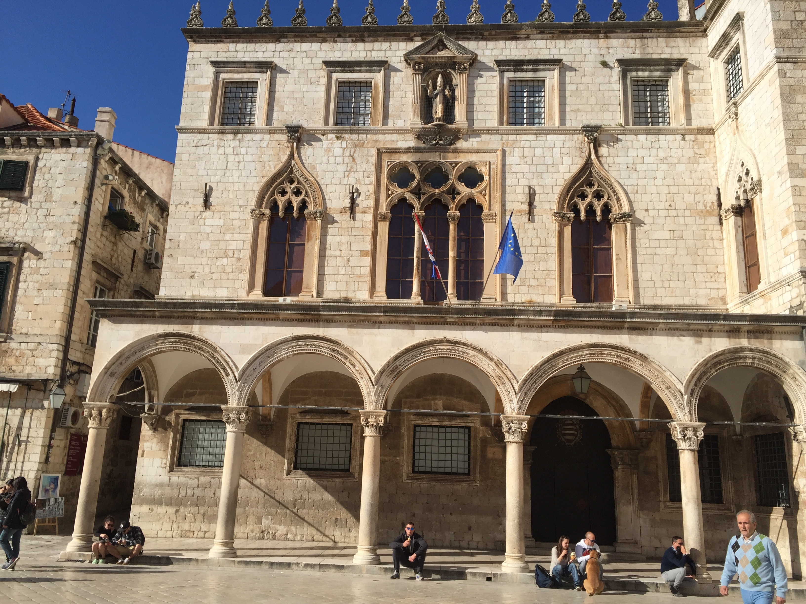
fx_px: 675
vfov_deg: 48.2
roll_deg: -2.9
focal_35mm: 29
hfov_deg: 61.7
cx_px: 403
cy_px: 302
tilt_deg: +15.0
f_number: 2.2
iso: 32
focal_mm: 4.15
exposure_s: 1/2475
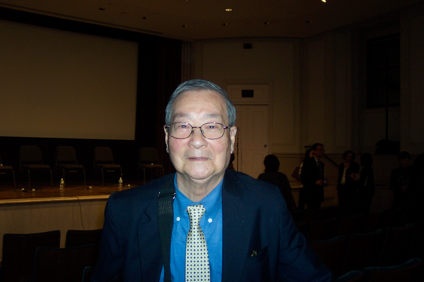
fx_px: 448
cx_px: 212
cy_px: 141
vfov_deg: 35.1
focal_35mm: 38
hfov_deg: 50.7
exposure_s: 1/30
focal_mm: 8
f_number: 2.8
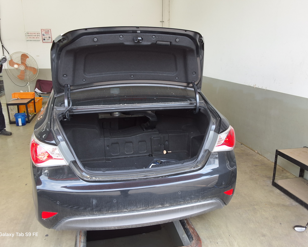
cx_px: 157
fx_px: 273
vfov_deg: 48.5
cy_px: 121
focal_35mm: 30
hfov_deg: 58.8
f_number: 1.9
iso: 32
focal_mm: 2.91
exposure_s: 1/124
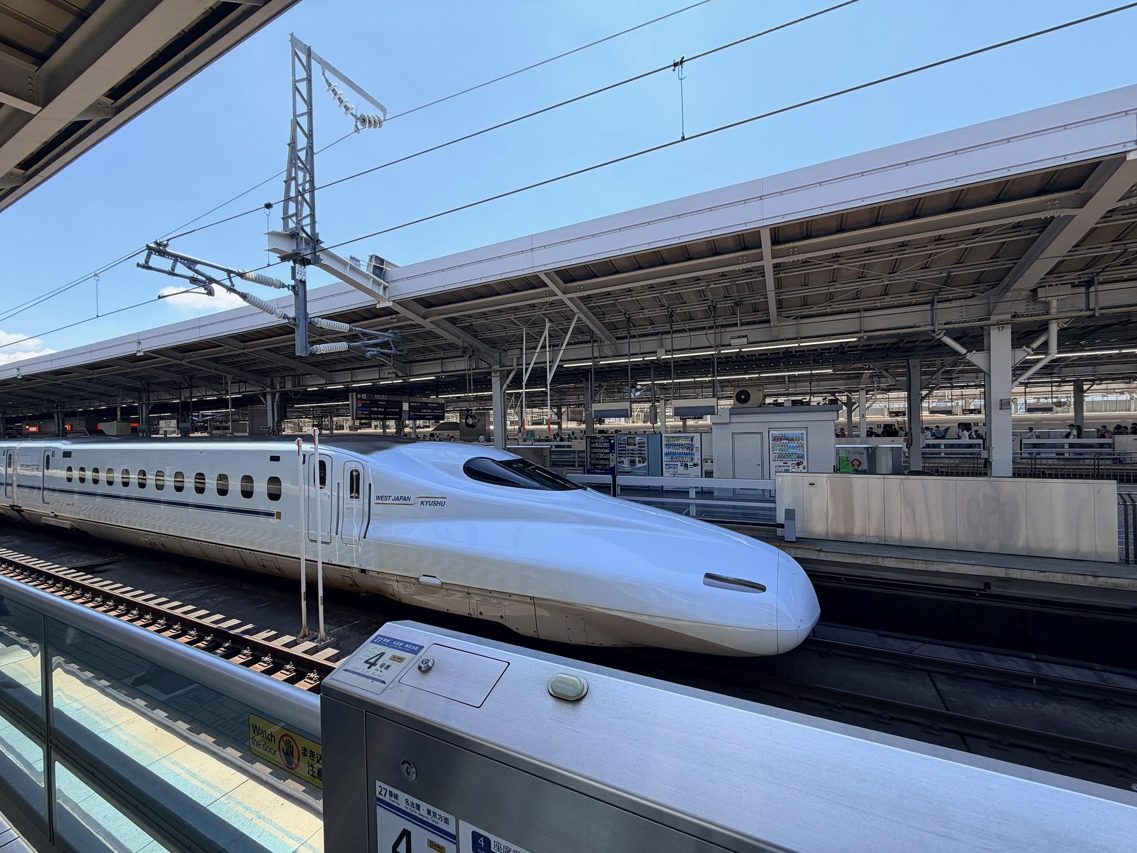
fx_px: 460
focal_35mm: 14
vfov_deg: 85.7
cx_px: 568
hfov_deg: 102.1
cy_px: 426
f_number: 2.2
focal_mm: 2.22
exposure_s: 1/607
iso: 40
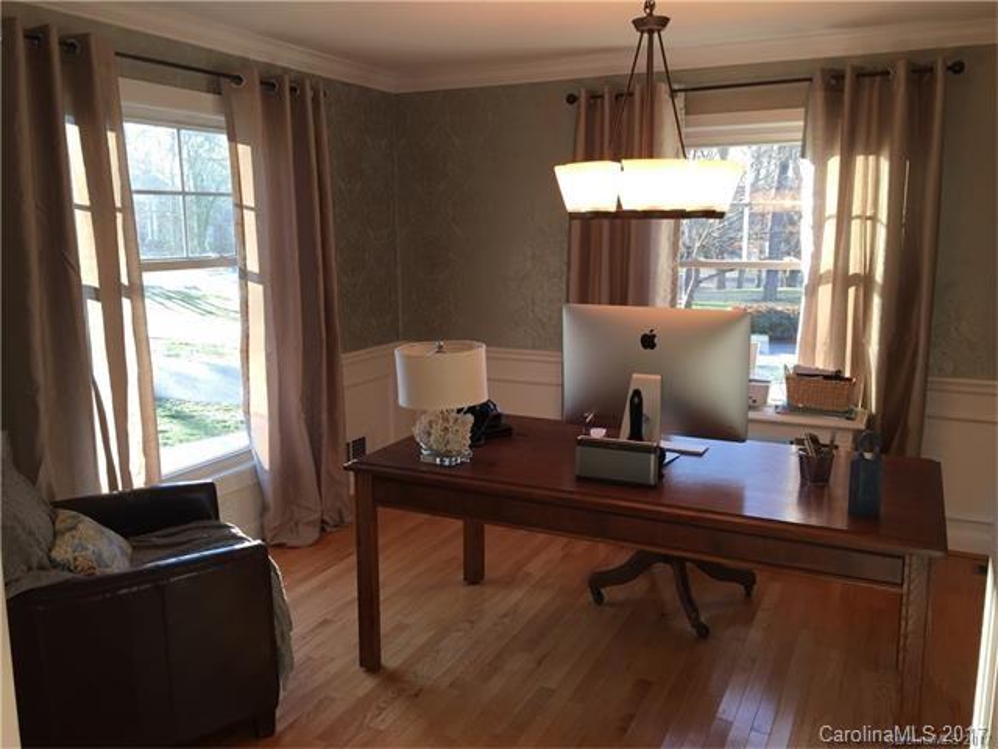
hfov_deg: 61.7
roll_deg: +0.0
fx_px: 836
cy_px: 374
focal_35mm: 29
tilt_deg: -10.4
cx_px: 499
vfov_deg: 48.2
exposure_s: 1/60
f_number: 2.2
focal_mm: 4.15
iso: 32
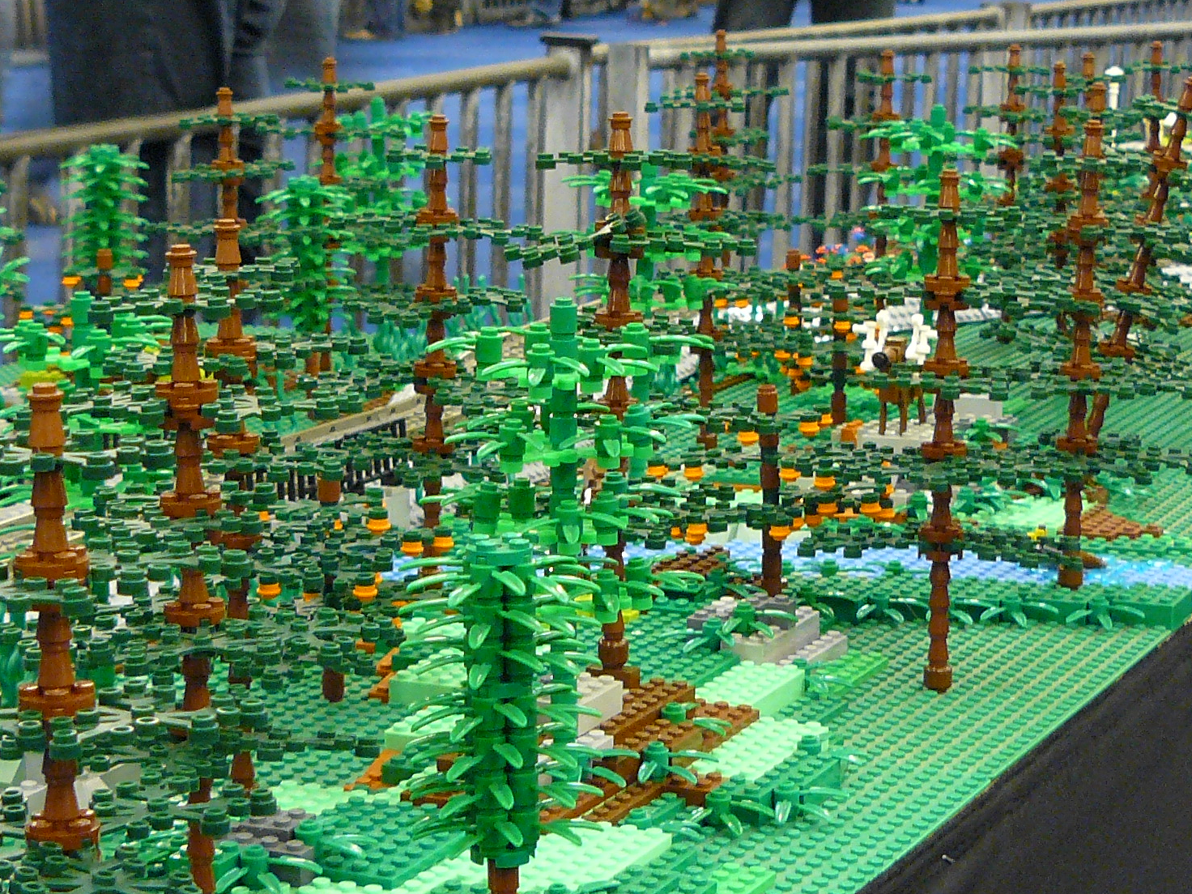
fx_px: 3306
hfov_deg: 20.4
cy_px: 419
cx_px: 608
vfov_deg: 15.4
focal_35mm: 96
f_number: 2.8
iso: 200
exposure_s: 1/2.5
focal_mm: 7.6
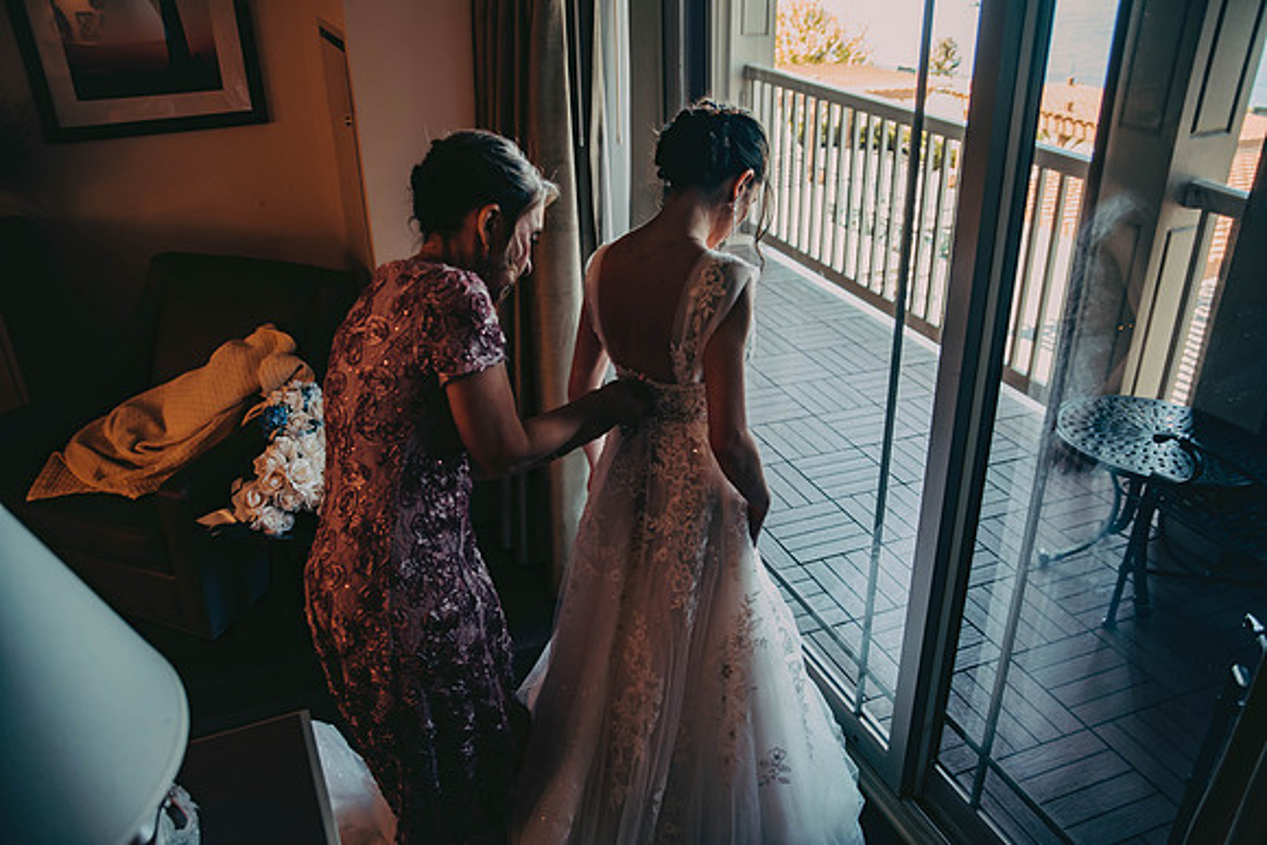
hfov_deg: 65.5
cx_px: 634
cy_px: 422
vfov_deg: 46.4
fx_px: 986
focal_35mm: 28
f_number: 2.8
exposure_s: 1/125
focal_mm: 28
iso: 400
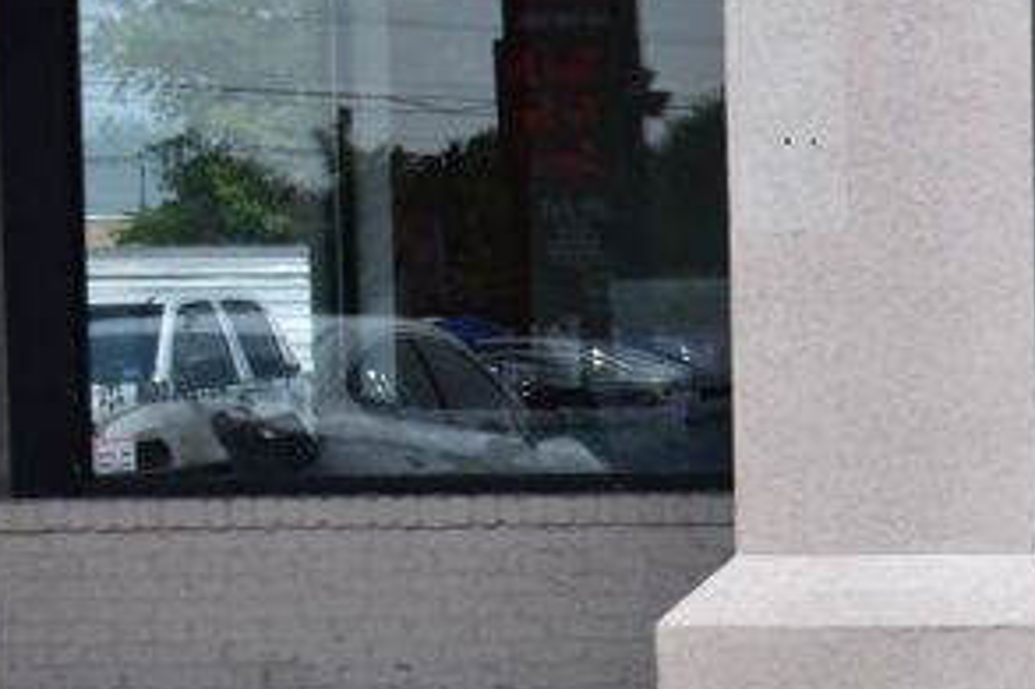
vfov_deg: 9.3
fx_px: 4224
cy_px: 562
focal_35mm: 147
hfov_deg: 12.9
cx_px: 1763
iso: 280
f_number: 11
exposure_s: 1/500
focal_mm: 28
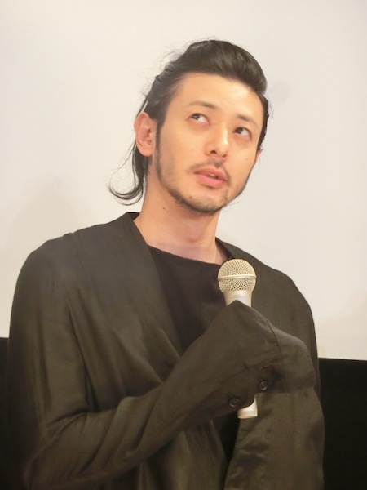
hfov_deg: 5.8
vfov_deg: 7.8
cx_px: 184
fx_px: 3605
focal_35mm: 255
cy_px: 245
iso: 800
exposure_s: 1/15
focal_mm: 45.4
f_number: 5.9
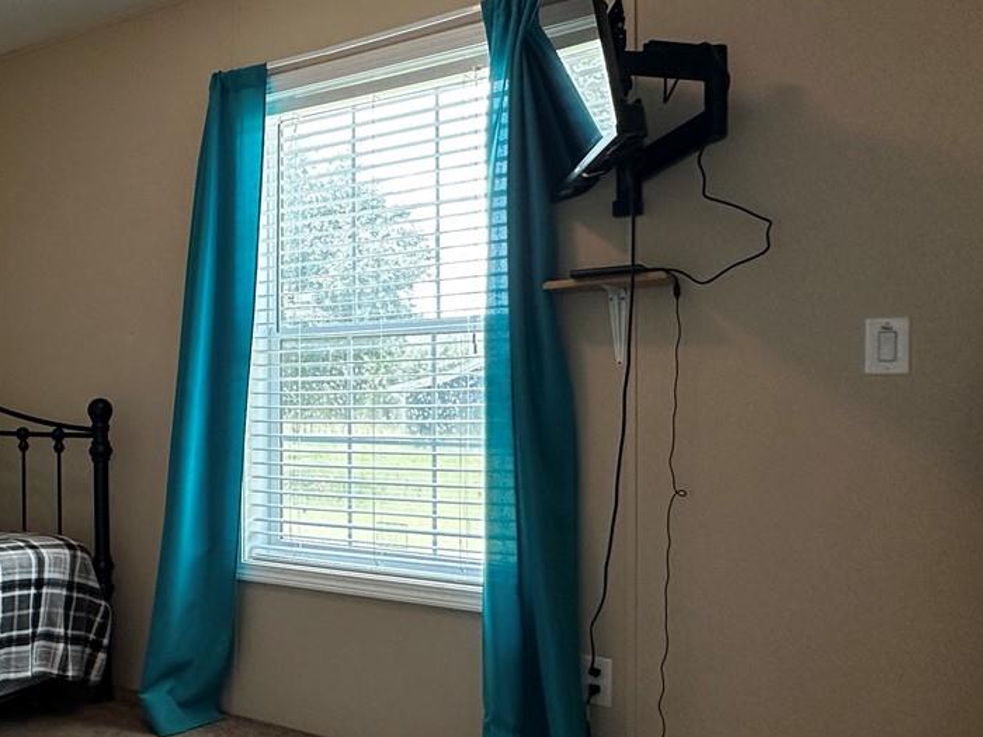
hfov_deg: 54.1
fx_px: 909
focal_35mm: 32
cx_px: 242
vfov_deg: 44.1
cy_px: 393
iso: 160
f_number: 2.2
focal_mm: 2.22
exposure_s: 1/120
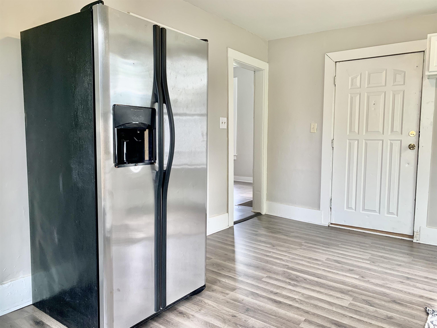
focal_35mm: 26
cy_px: 164
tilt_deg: -4.8
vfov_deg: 53.1
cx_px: 218
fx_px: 328
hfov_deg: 67.3
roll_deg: -0.7
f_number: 1.8
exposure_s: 1/120
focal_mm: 4.25
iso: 80
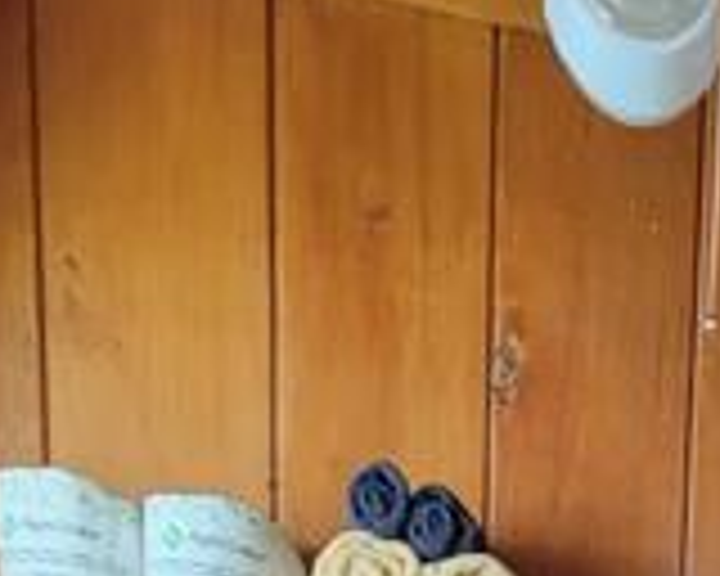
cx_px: 914
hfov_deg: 26.6
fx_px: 1300
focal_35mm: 61
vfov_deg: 14.1
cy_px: 1458
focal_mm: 2.2
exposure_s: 1/30
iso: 320
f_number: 2.2
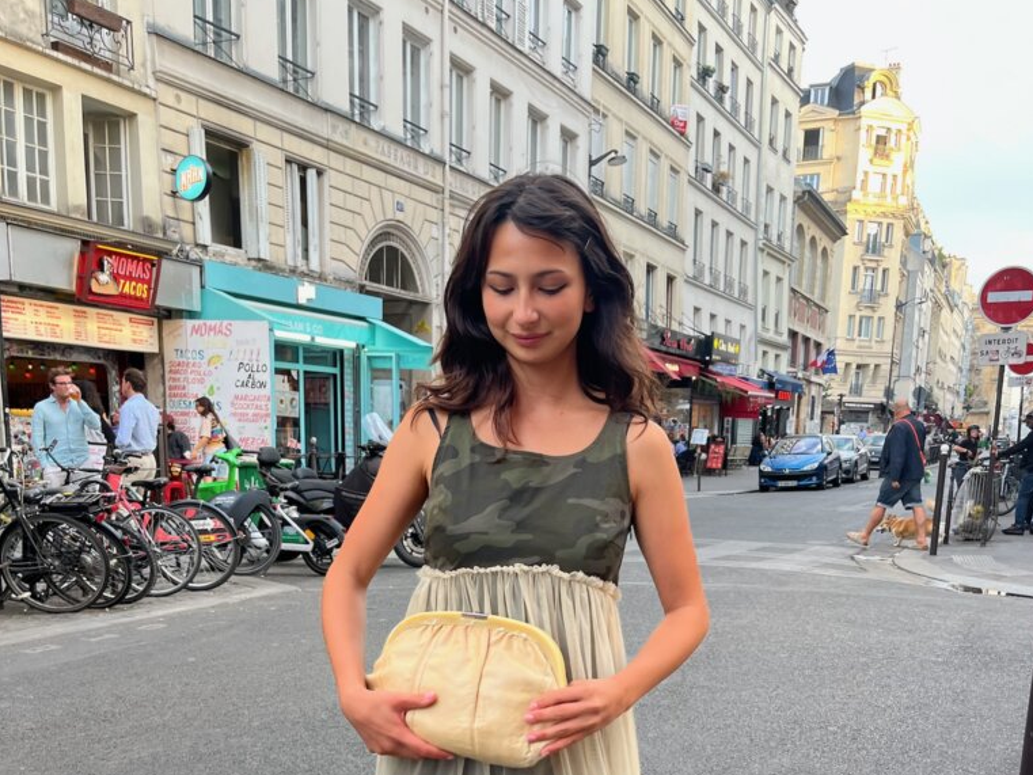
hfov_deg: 52.6
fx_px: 1045
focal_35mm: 35
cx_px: 519
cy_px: 664
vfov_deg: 38.5
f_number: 1.6
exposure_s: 1/100
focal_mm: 5.1
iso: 40
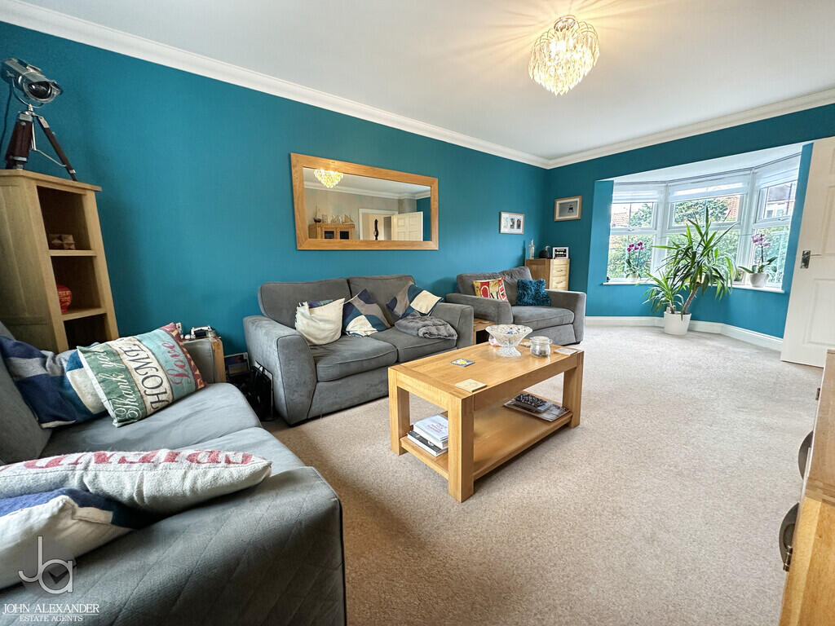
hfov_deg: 102.1
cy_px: 313
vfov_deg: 85.7
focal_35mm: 14
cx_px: 418
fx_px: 338
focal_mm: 2.22
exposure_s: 1/50
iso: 320
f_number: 2.2
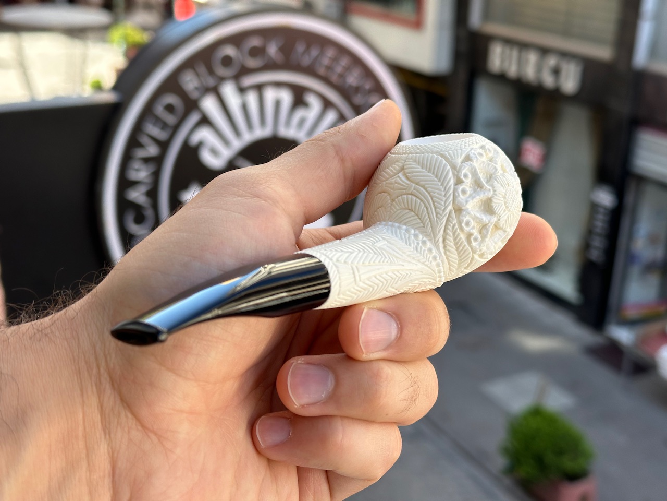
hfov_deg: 39.7
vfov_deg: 30.3
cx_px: 334
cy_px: 250
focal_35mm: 48
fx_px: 925
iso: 64
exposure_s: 1/676
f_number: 1.78
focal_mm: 6.86
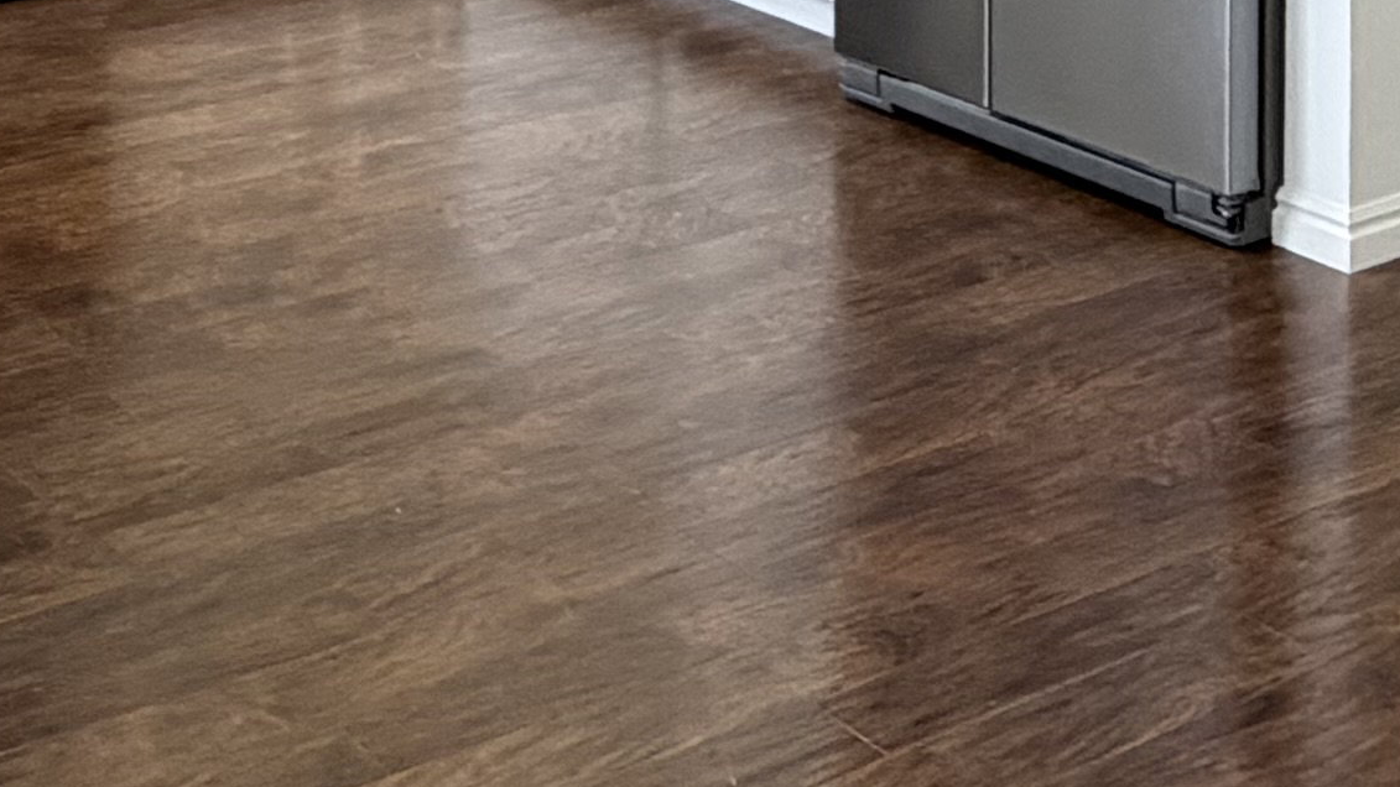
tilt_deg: +0.5
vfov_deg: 14.0
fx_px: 2858
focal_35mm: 77
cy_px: -625
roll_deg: +1.9
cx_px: 728
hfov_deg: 27.5
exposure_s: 1/60
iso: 200
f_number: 2.2
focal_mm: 2.22
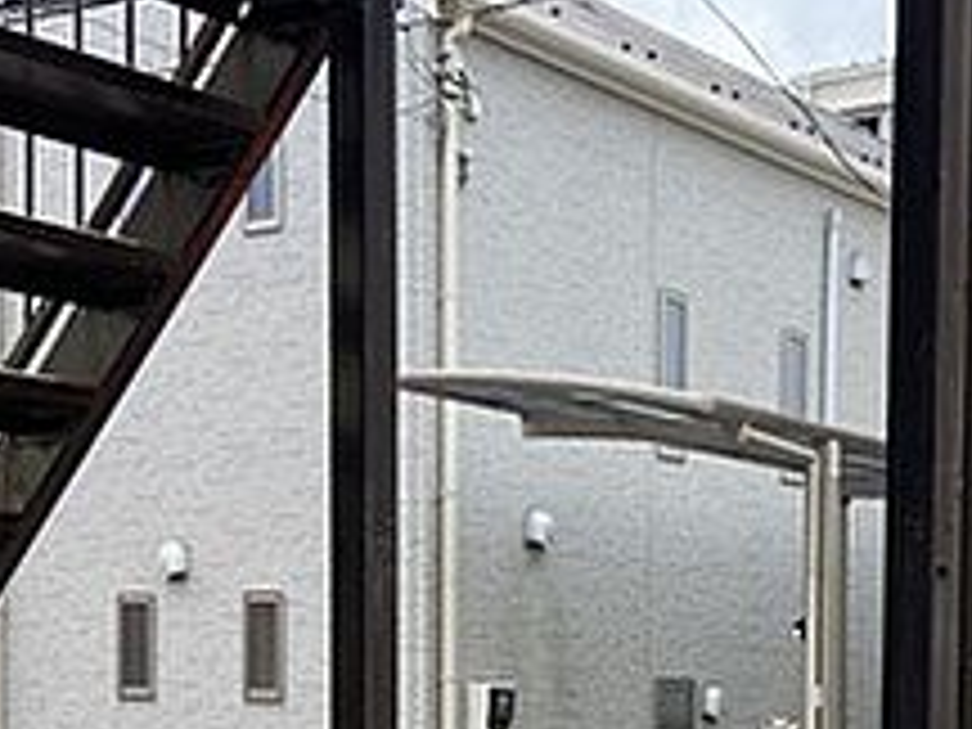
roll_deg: -2.9
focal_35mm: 77
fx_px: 2162
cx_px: 882
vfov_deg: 18.2
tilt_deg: -2.7
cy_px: 855
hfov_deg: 24.6
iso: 32
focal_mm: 4.25
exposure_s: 1/733
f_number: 1.8
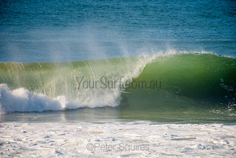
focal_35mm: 500
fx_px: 3278
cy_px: 79
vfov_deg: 2.8
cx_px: 118
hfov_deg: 4.1
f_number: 5.6
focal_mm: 500
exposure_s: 1/1600
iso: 200
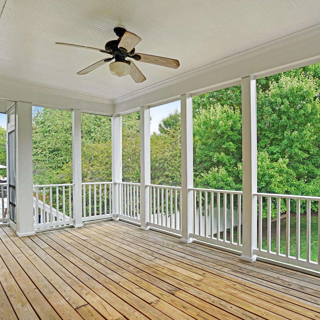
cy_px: 165
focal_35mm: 23
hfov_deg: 66.5
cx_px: 194
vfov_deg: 67.2
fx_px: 241
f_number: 8
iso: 800
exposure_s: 1/250
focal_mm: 16
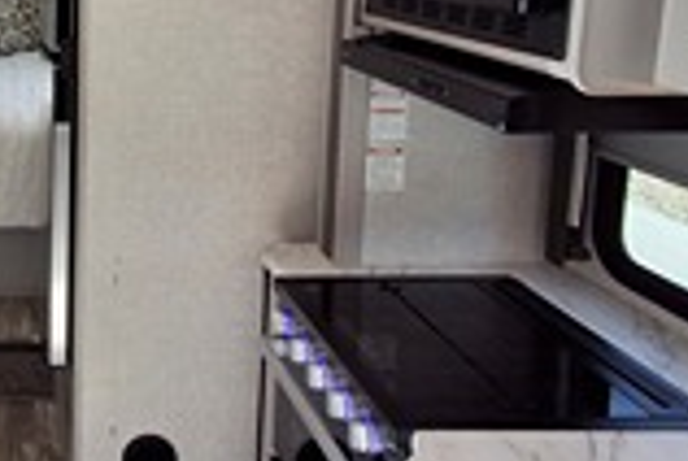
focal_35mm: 42
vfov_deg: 30.7
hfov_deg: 40.2
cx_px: -13
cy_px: 52
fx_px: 804
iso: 40
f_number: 2.2
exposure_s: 1/105
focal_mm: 1.64
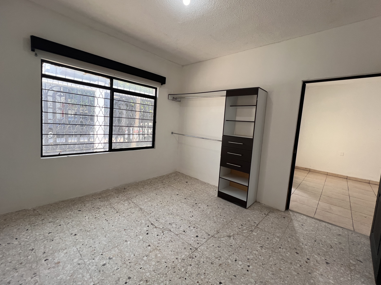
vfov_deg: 85.6
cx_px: 187
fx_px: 154
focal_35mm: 14
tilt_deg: -3.5
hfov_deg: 102.0
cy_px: 137
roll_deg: -3.4
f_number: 1.8
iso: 80
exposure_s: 1/120
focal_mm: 1.57
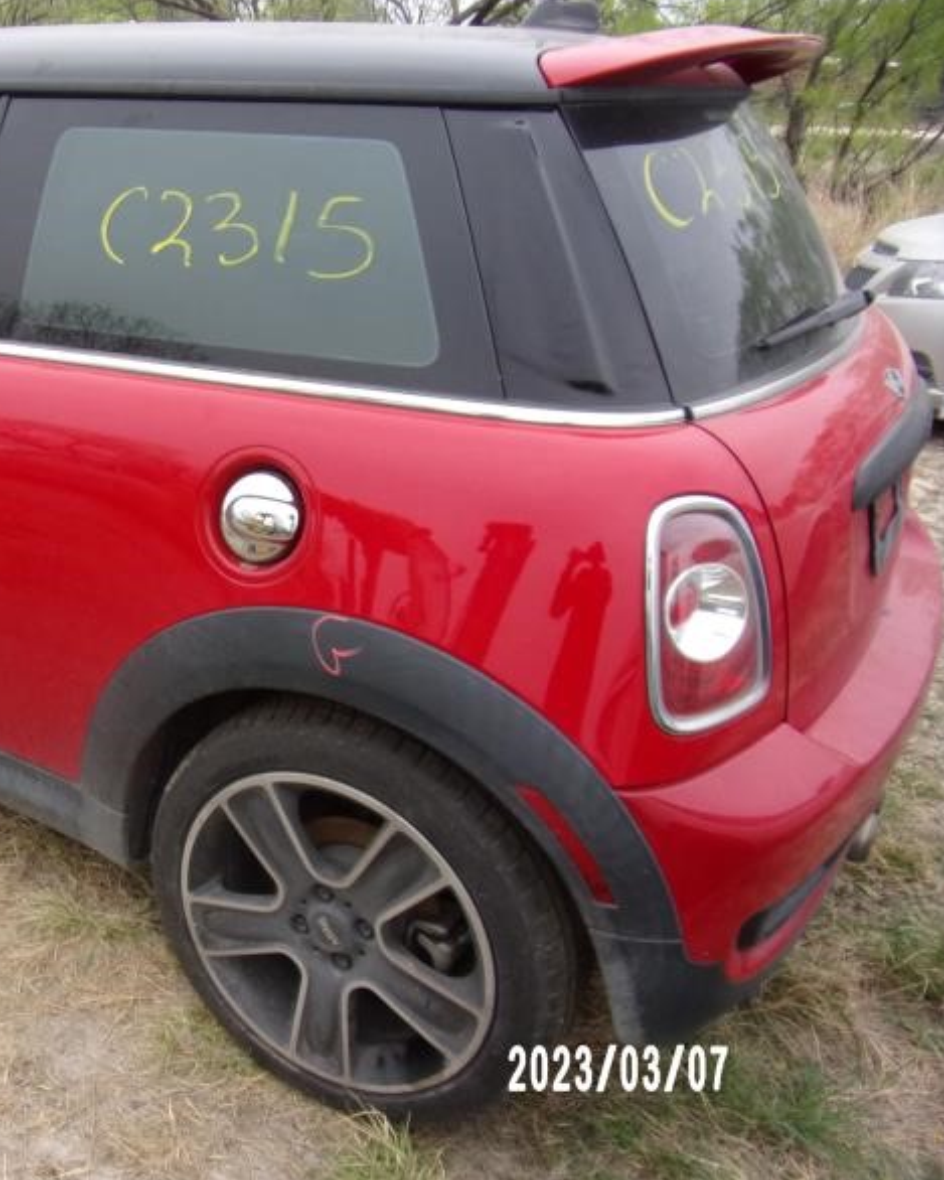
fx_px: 1117
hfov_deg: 43.2
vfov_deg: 55.7
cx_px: 161
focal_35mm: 32
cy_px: 598
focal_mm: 4.3
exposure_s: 1/125
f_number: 3.3
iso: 80
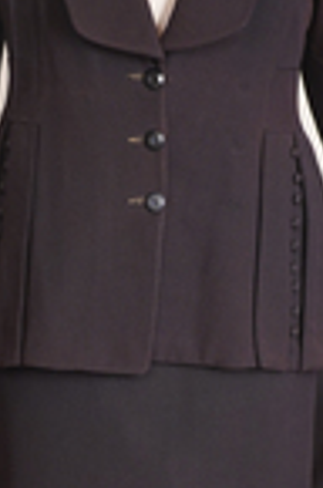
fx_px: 1744
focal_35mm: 129
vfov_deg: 15.9
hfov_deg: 10.6
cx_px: 113
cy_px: 355
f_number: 8
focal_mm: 32
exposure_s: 1/15
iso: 320
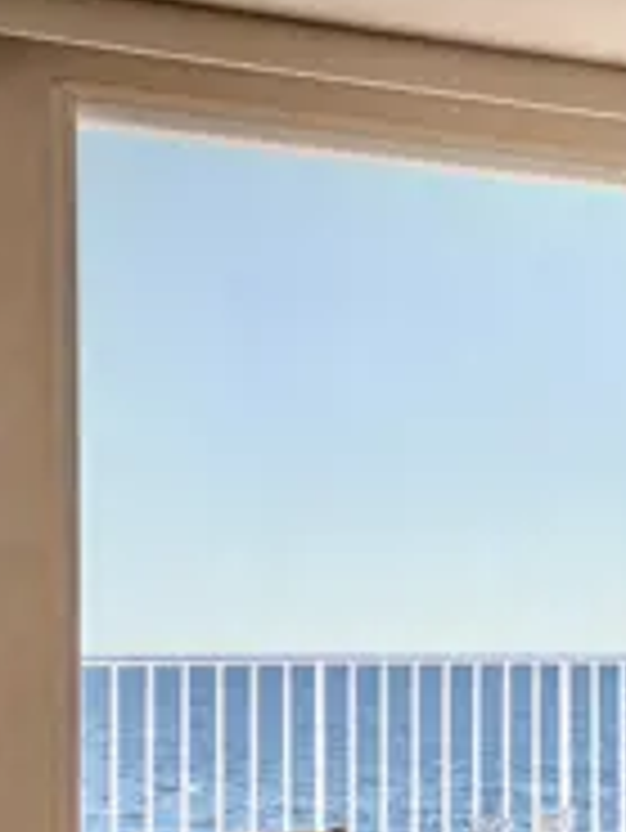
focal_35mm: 87
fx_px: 2095
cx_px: 671
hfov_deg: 16.5
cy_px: 663
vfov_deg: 22.2
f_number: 8
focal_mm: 49
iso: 400
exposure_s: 1/400
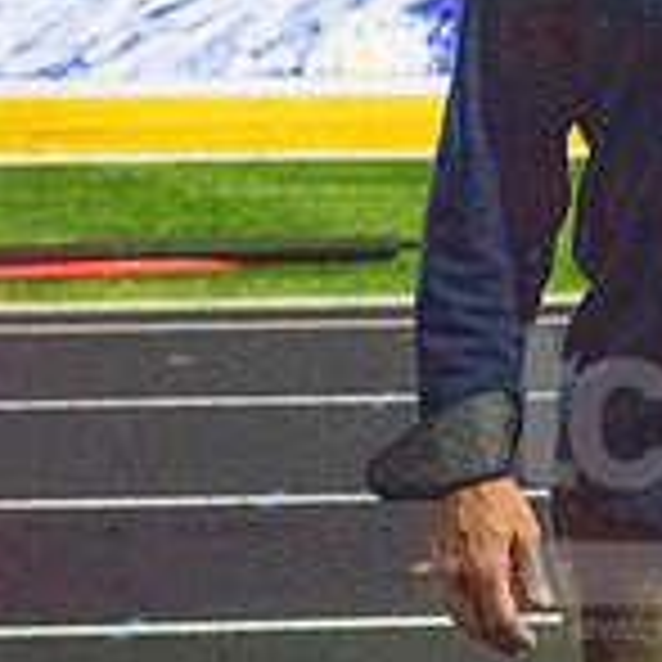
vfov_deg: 8.9
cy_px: -146
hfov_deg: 8.5
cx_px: 1301
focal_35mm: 195
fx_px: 4219
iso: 8000
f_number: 5
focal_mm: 58
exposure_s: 1/500
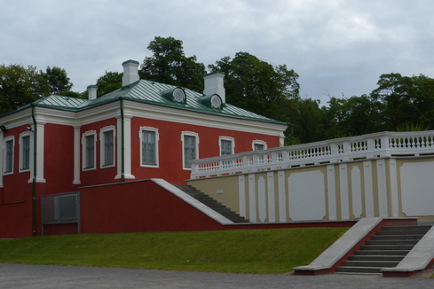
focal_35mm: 50
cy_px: 156
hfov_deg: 39.6
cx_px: 215
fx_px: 603
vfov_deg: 27.0
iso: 100
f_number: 4.2
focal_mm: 8.5
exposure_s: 1/1000
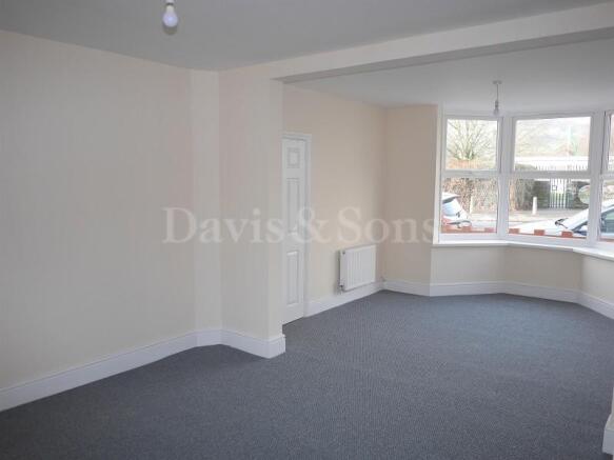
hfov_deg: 63.5
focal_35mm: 28
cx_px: 307
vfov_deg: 49.7
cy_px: 230
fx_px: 497
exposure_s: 1/125
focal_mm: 14
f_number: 2.8
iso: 200
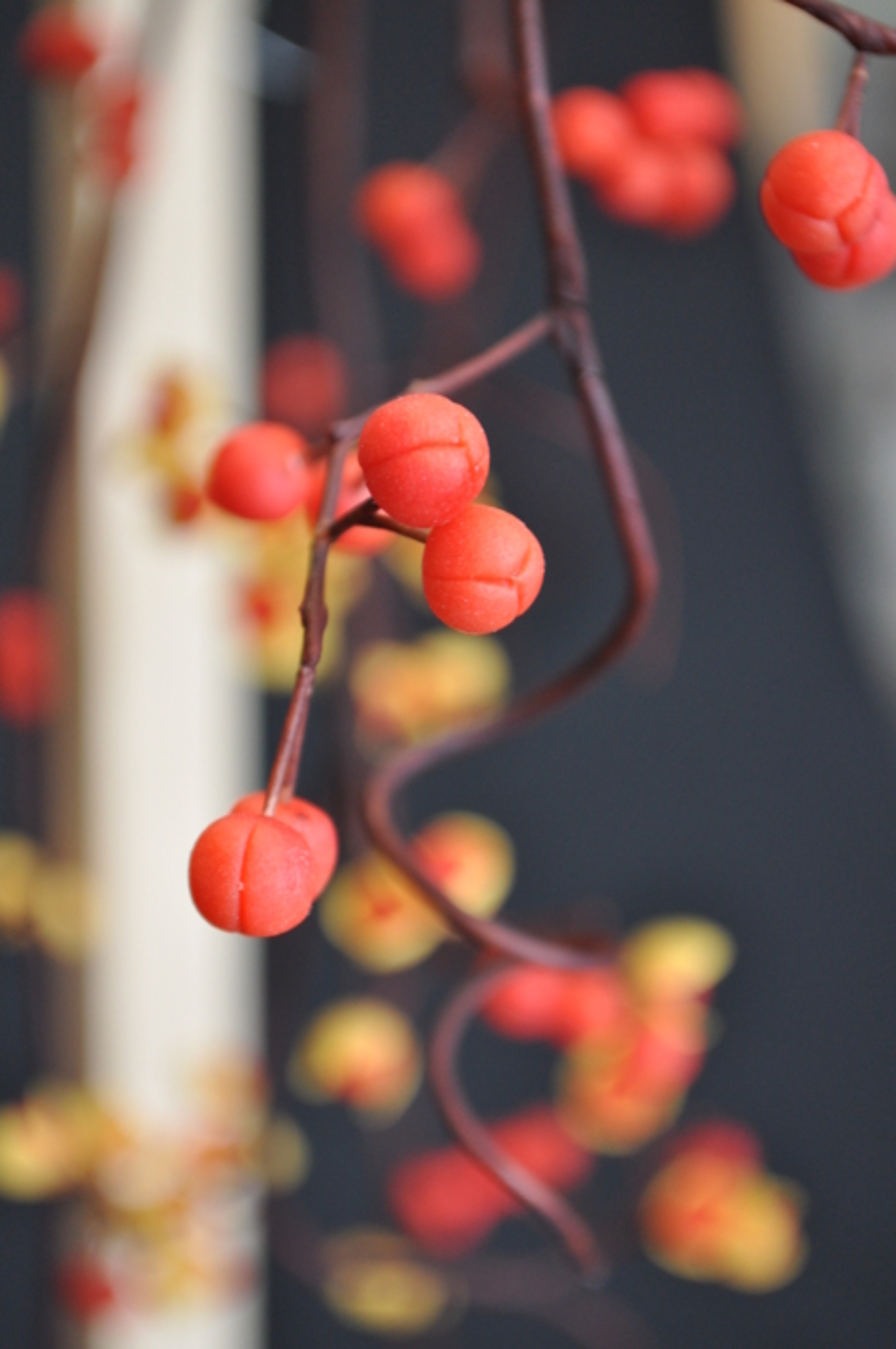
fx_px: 3087
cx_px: 448
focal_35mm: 82
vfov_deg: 24.6
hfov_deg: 16.5
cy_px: 674
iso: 640
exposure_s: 1/30
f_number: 6.3
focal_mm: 55
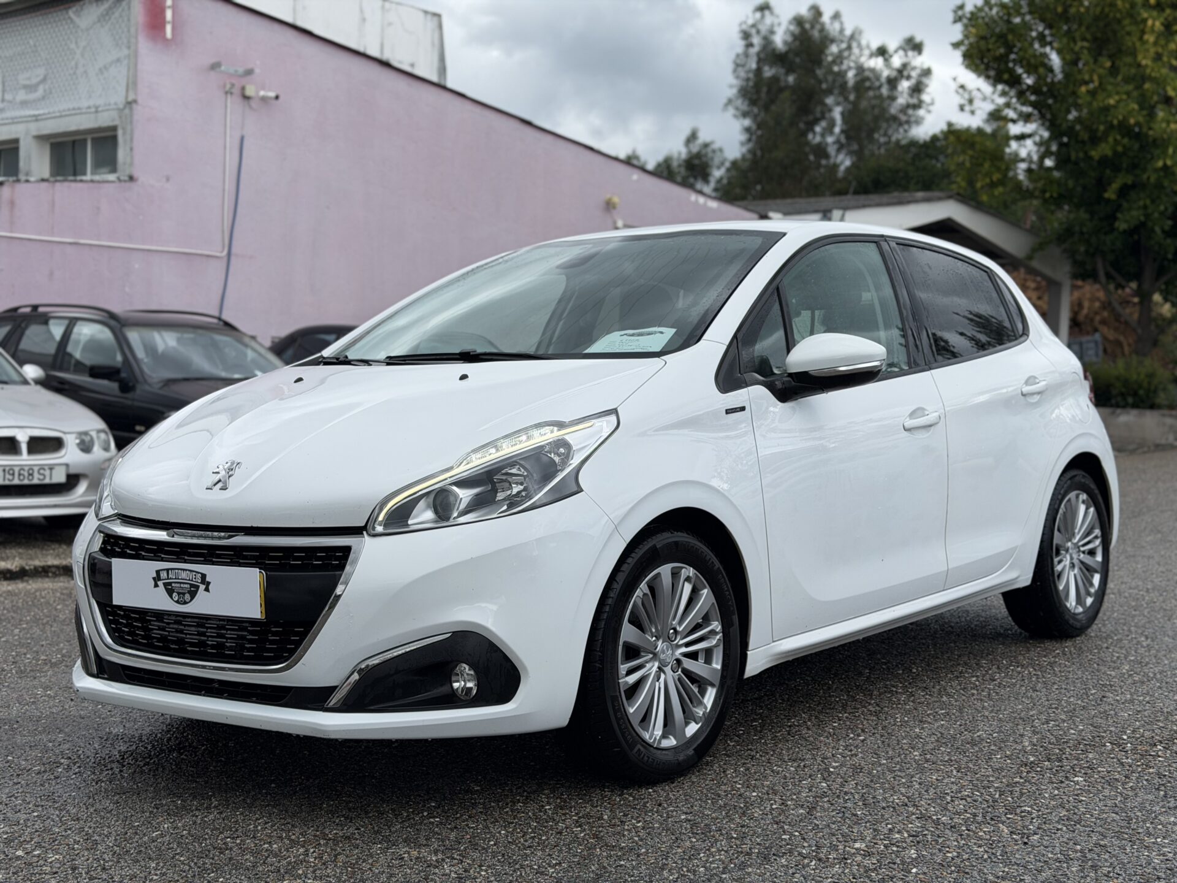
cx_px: 588
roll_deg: -3.6
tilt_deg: -3.3
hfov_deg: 39.7
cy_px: 442
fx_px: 1632
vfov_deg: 30.3
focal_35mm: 48
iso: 64
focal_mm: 6.76
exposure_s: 1/2088
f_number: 1.78
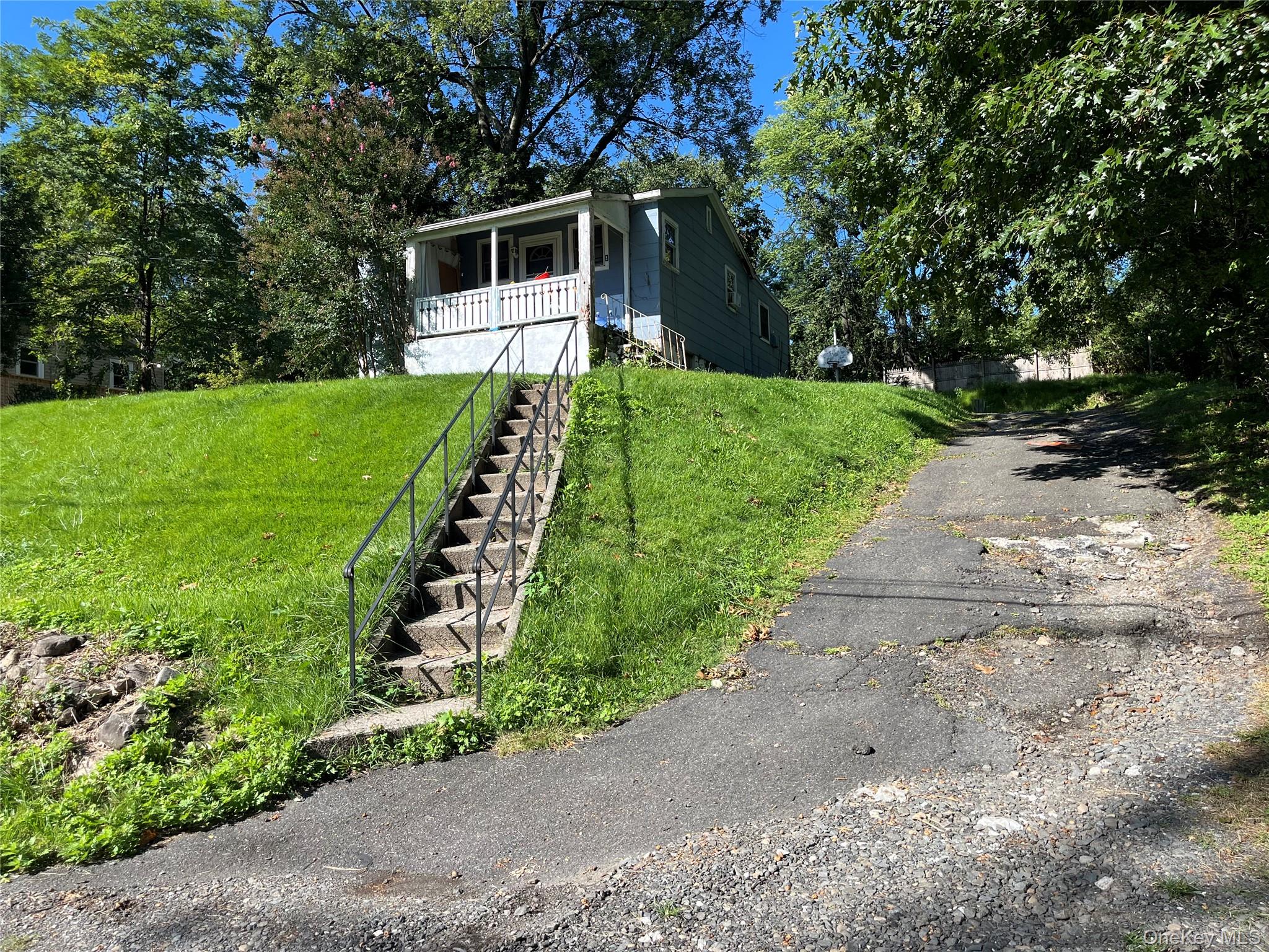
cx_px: 634
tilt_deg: +3.0
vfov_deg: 53.1
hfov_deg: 67.3
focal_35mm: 26
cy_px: 476
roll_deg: +1.6
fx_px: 953
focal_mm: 5.1
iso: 50
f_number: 1.6
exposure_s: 1/1458
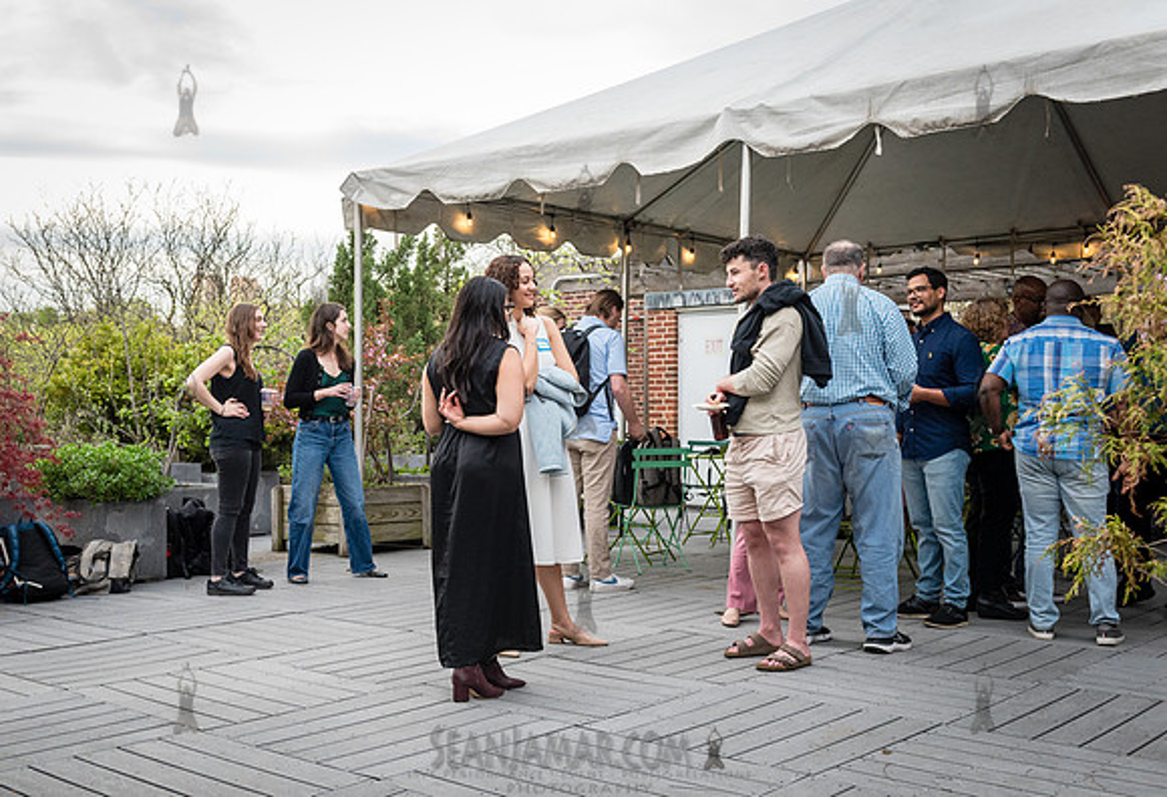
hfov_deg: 48.8
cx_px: 516
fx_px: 1283
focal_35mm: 39
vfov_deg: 34.5
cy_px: 430
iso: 1000
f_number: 4.5
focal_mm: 35
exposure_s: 1/400
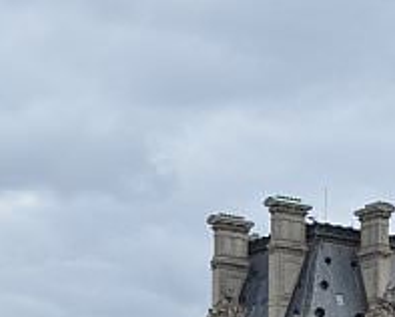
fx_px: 1802
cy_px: 548
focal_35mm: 154
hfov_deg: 11.5
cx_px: 722
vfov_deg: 9.6
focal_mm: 24
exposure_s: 1/200
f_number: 7.1
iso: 100
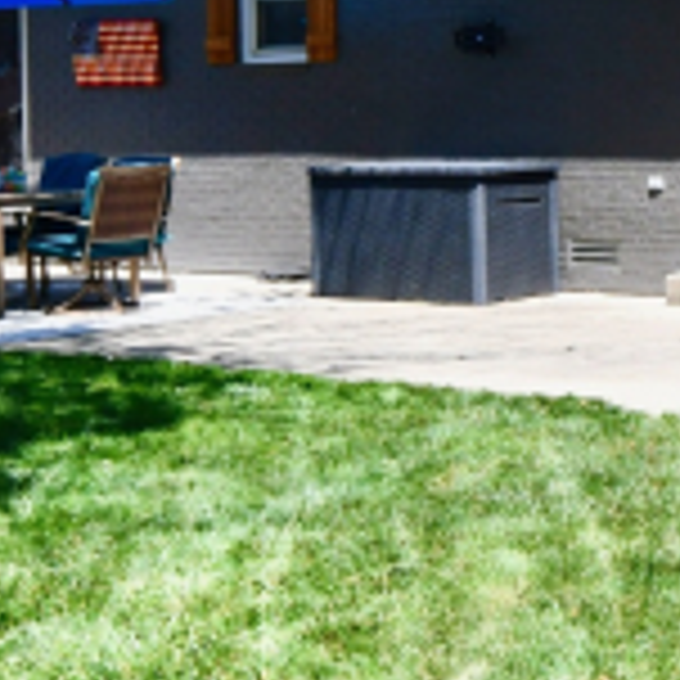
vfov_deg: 28.1
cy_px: 81
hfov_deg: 28.9
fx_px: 1311
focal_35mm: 59
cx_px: 446
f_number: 10
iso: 640
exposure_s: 1/400
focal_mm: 14
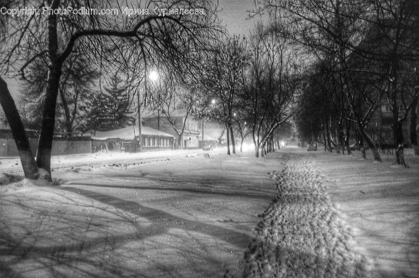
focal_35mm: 27
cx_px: 210
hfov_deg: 67.4
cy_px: 139
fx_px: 314
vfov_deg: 47.8
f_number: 3.5
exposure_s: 1/6
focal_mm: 18
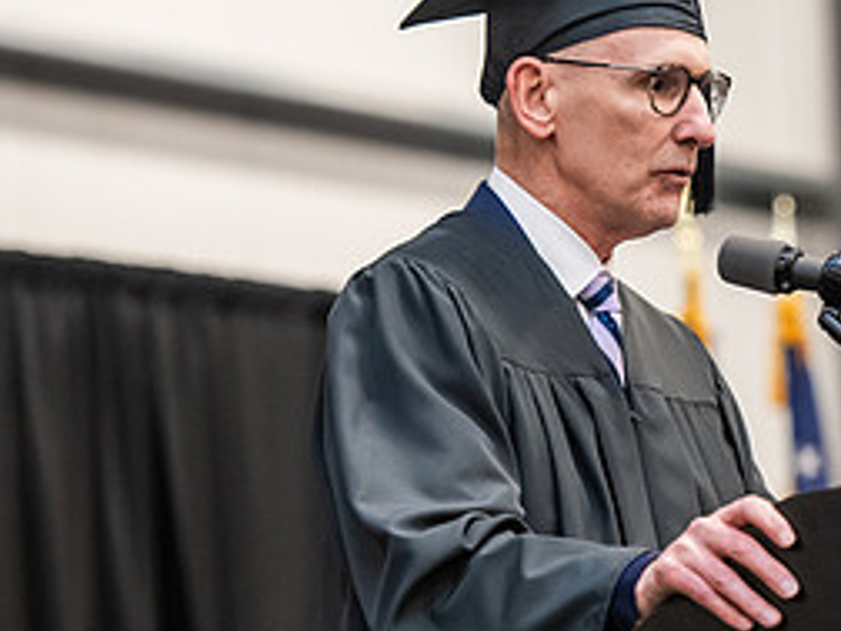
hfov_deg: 7.1
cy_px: 412
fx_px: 6730
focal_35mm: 277
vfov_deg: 5.4
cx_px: 748
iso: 3200
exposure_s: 1/200
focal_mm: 125
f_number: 3.2
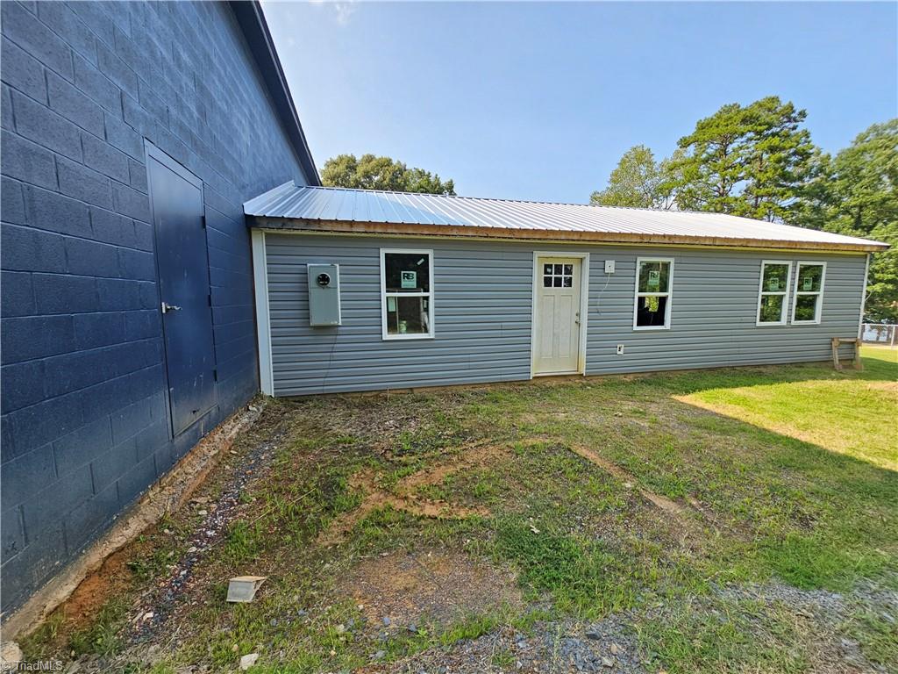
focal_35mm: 13
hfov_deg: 106.2
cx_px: 449
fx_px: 337
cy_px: 337
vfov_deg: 89.9
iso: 50
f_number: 2.2
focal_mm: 2.2
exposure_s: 1/542
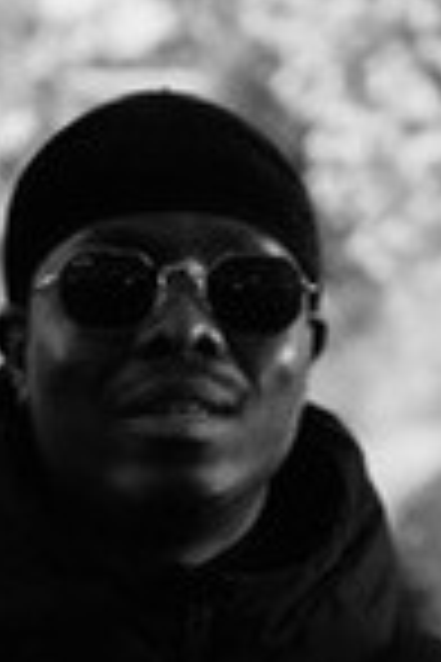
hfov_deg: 8.3
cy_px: 504
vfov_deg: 12.4
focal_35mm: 165
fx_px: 3032
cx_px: 86
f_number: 1.4
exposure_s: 1/60
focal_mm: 30
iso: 1000
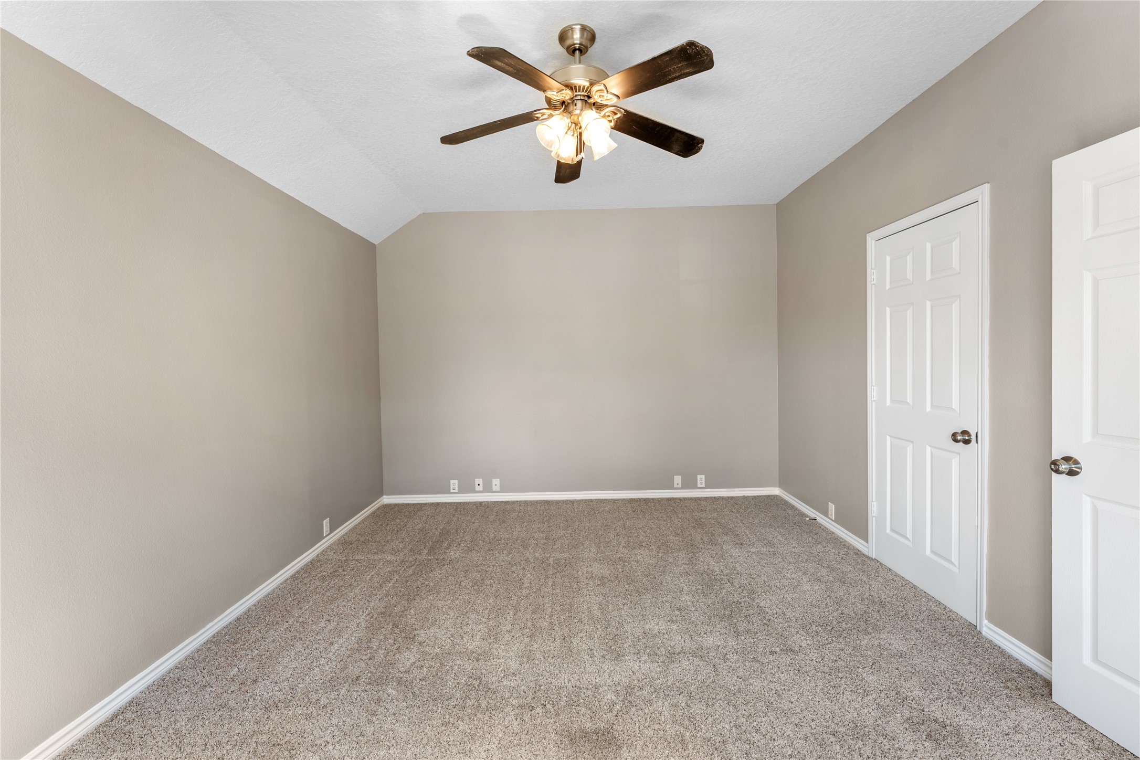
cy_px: 380
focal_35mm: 14
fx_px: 443
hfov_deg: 104.3
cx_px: 570
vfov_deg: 81.2
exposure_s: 1/3
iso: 125
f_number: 8
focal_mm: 14
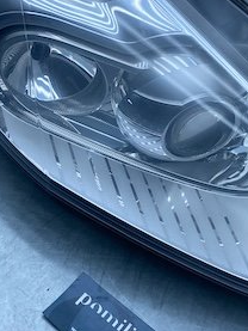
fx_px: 573
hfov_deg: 24.4
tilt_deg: -44.5
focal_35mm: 60
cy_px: 105
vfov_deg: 31.9
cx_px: 149
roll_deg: -12.4
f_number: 1.8
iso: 32
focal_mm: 4.25
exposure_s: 1/1316
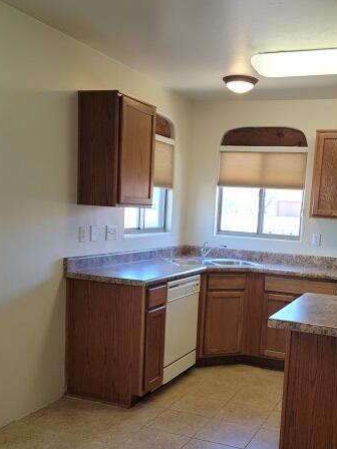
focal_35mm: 40
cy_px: 281
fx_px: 519
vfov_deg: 46.4
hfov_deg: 35.7
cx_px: 220
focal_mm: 5.9
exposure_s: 1/60
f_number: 2
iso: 160
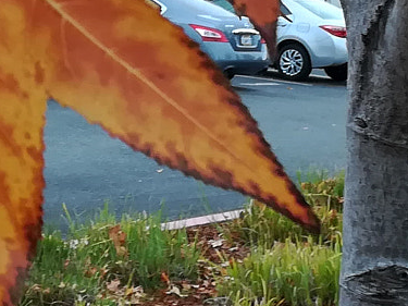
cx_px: 58
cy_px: -103
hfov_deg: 15.3
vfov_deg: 11.3
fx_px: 1508
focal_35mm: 128
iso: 80
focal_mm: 3.83
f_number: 2.2
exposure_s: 1/100
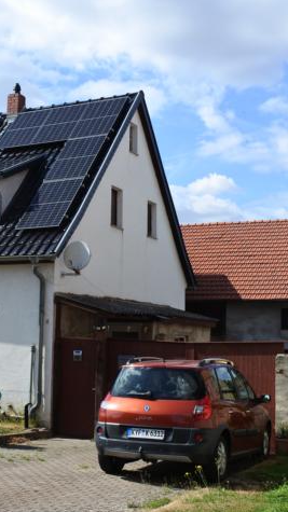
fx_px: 734
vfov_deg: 38.5
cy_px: 257
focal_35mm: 54
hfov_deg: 22.0
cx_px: 73
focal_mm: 12.6
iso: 160
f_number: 5
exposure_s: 1/800
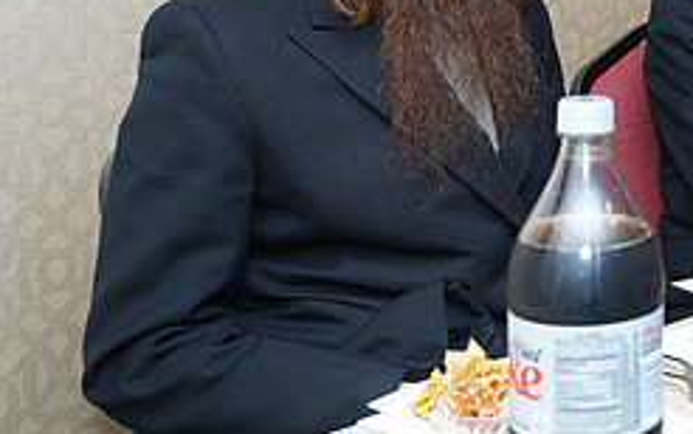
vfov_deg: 17.6
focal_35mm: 72
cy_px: -30
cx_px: 814
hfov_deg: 25.8
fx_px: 1360
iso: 640
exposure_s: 1/125
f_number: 6.3
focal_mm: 30
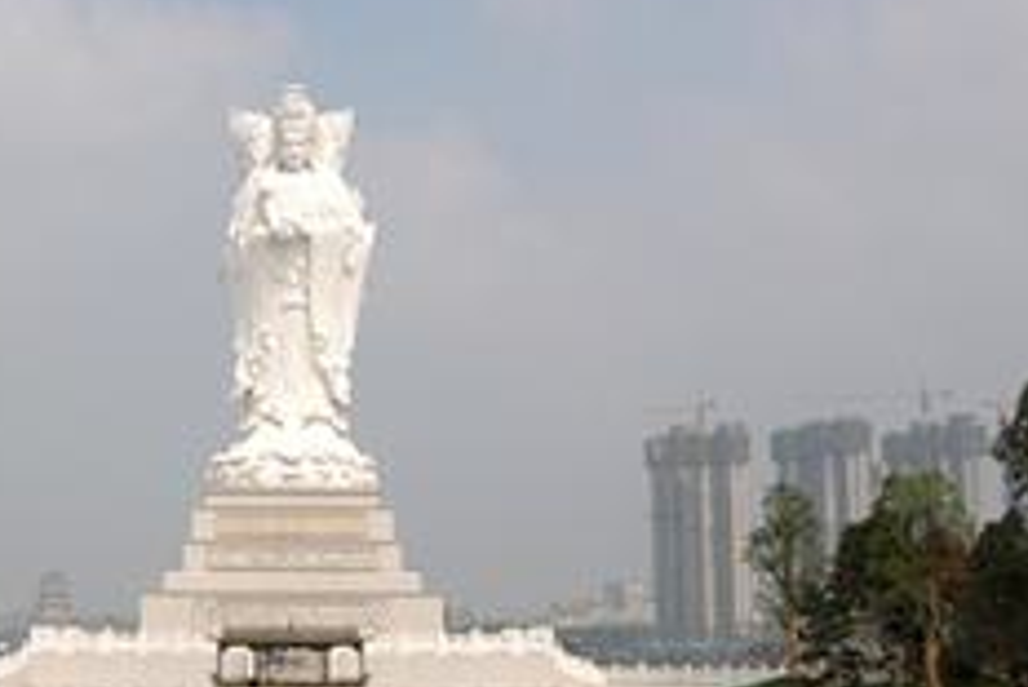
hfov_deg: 25.4
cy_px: 257
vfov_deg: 17.3
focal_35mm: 79
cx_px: 284
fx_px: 2257
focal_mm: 24
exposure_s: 1/640
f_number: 11
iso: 400
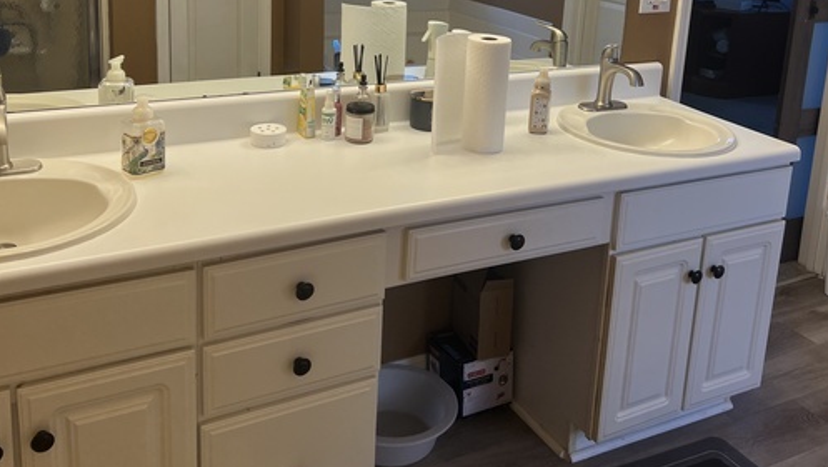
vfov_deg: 29.9
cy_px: 48
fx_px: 835
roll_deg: -2.9
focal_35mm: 38
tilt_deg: -12.4
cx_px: 415
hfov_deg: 52.8
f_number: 1.5
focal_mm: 5.7
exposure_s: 1/120
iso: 50
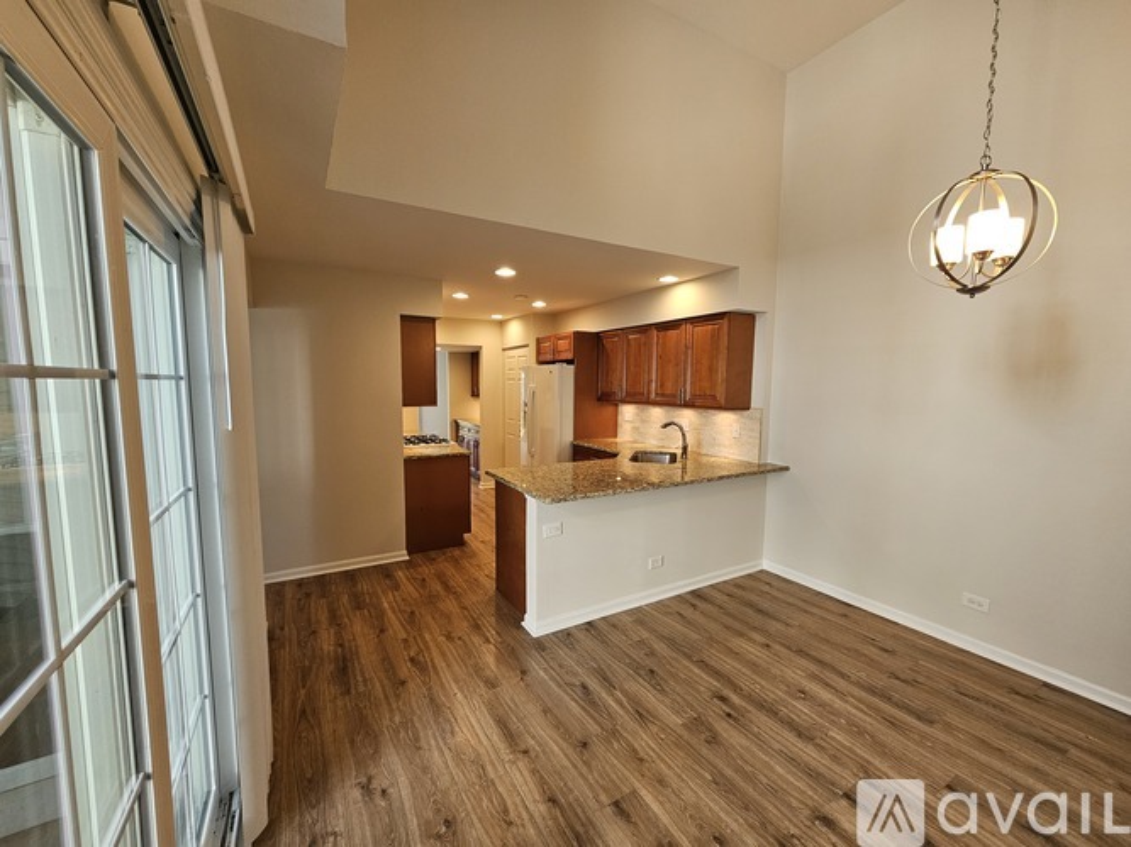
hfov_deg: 106.2
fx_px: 425
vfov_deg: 89.9
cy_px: 424
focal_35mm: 13
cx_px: 566
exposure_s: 1/60
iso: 80
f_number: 2.2
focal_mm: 2.2
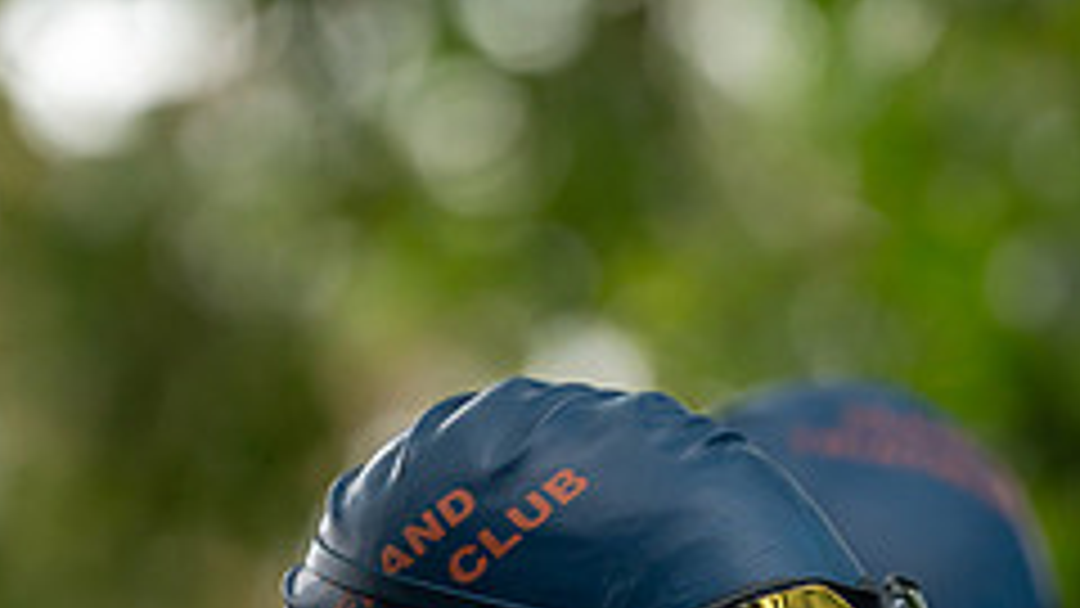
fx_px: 11226
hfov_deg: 5.5
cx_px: 522
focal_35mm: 392
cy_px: 757
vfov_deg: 3.1
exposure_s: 1/800
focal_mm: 200
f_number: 4
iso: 1000
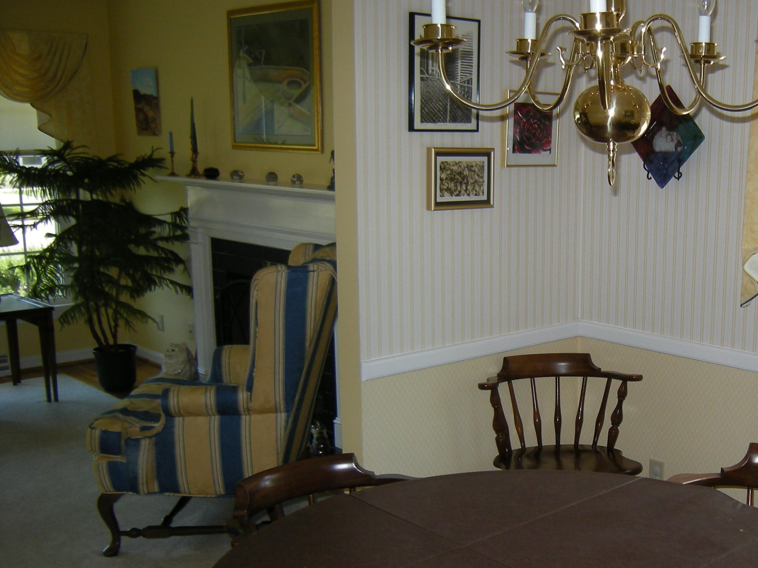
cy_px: 341
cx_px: 594
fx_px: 964
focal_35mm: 44
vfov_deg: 32.8
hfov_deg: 41.3
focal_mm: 4.7
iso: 86
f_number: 2.8
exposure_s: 1/60.5
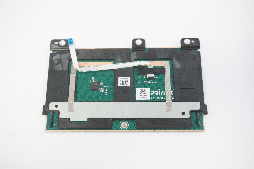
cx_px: 127
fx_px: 264
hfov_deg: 51.3
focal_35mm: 38
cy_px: 84
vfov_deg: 35.4
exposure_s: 1/125
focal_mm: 25
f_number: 5.6
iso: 4000
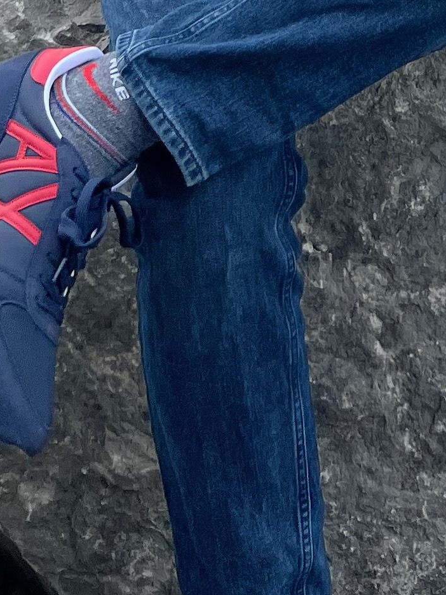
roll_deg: +1.7
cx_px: 410
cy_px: -642
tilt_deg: +0.9
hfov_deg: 13.1
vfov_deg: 14.3
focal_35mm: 112
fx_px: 1924
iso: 50
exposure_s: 1/2695
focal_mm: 5.7
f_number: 1.5
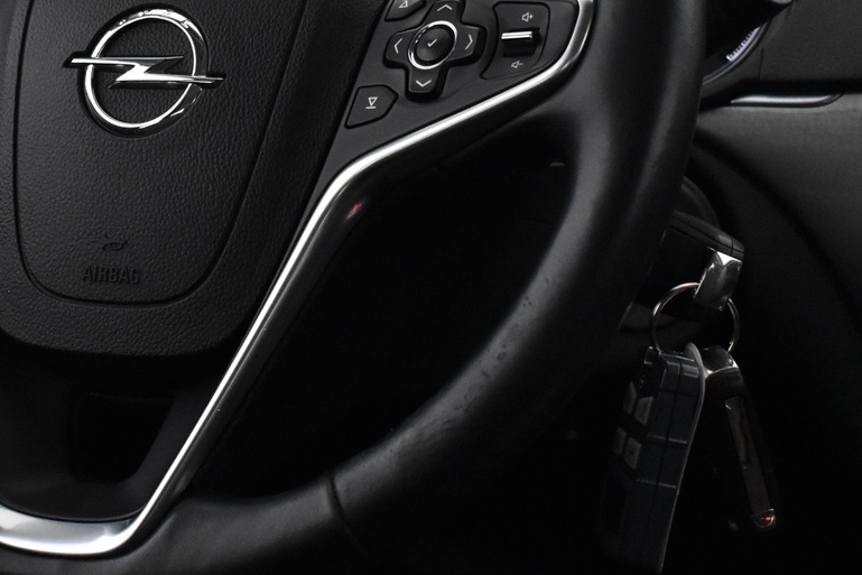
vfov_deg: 13.5
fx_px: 2419
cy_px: 99
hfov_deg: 20.1
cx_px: 215
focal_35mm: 101
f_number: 4.5
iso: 3200
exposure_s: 1/80
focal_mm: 32
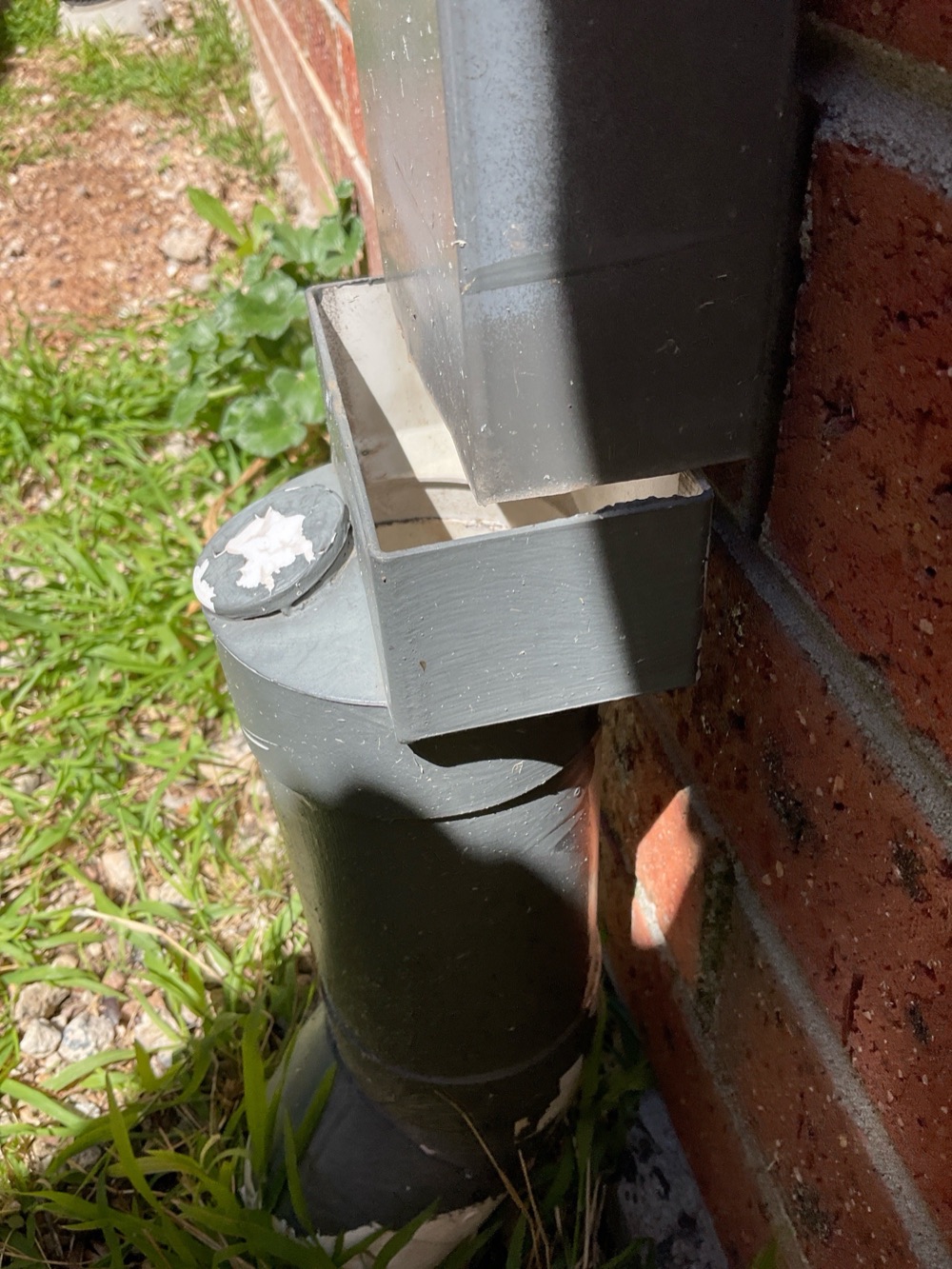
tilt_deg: -40.4
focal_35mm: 29
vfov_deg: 61.7
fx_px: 1063
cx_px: 476
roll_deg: +7.0
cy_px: 634
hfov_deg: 48.2
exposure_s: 1/1168
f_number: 1.8
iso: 16
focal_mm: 3
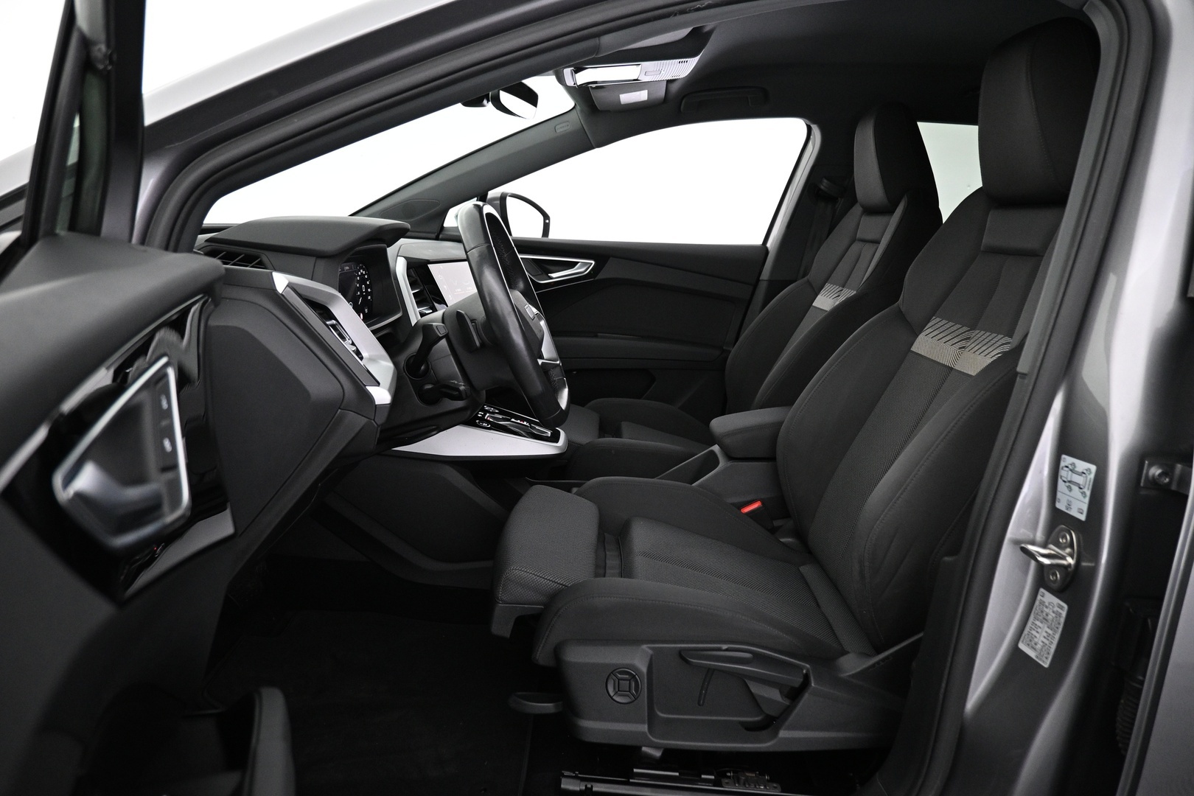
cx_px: 597
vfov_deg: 53.1
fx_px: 796
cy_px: 398
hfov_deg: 73.7
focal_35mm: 24
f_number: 3.5
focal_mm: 16
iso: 1600
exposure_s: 1/30
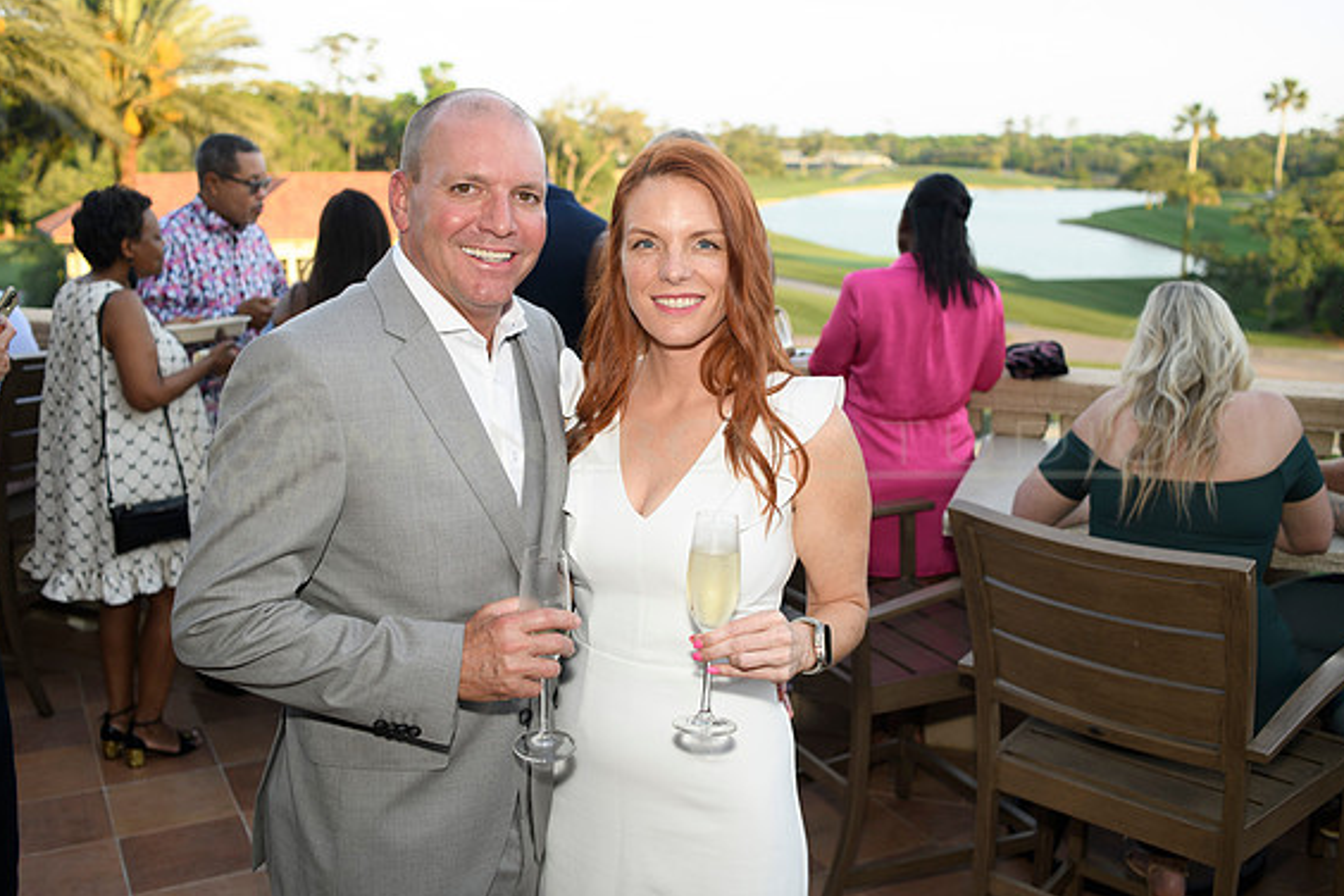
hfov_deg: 53.1
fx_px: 1344
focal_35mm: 36
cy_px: 442
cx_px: 677
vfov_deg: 36.9
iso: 160
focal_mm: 35
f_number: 3.5
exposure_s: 1/125
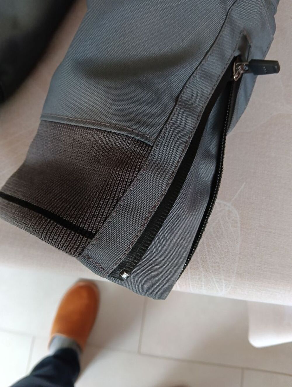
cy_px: 194
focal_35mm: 26
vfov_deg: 67.2
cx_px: 146
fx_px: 292
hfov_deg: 53.2
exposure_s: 1/33.3
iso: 598
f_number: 1.8
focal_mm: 3.96
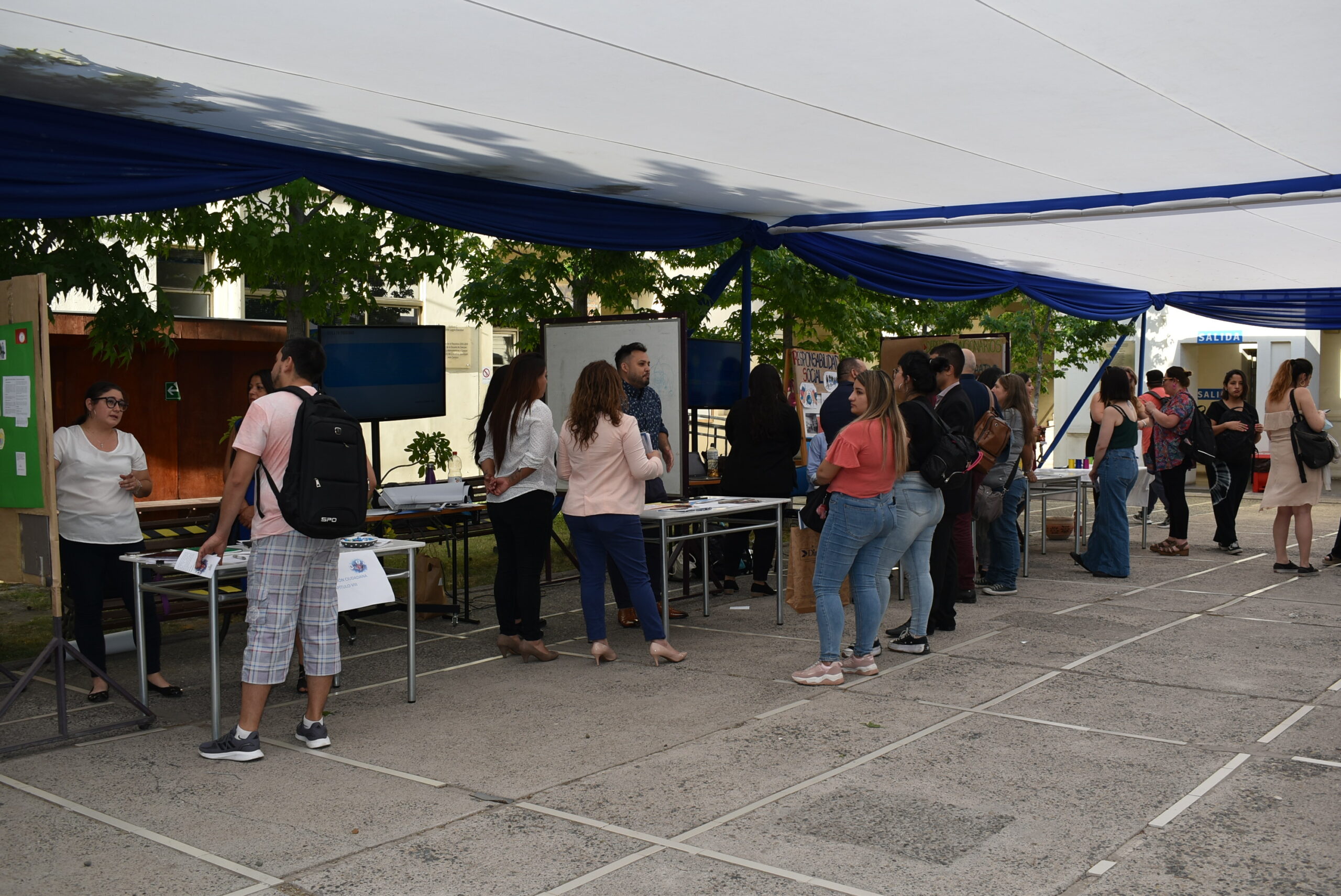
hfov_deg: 53.1
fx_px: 1342
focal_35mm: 36
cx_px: 670
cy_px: 448
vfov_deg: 36.9
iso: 100
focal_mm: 24
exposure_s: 1/125
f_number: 5.6
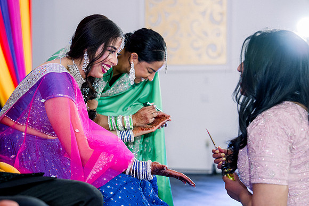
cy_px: 103
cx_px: 154
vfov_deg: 19.5
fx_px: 601
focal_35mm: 70
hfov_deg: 28.8
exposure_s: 1/125
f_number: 2.8
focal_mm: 70
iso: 1250
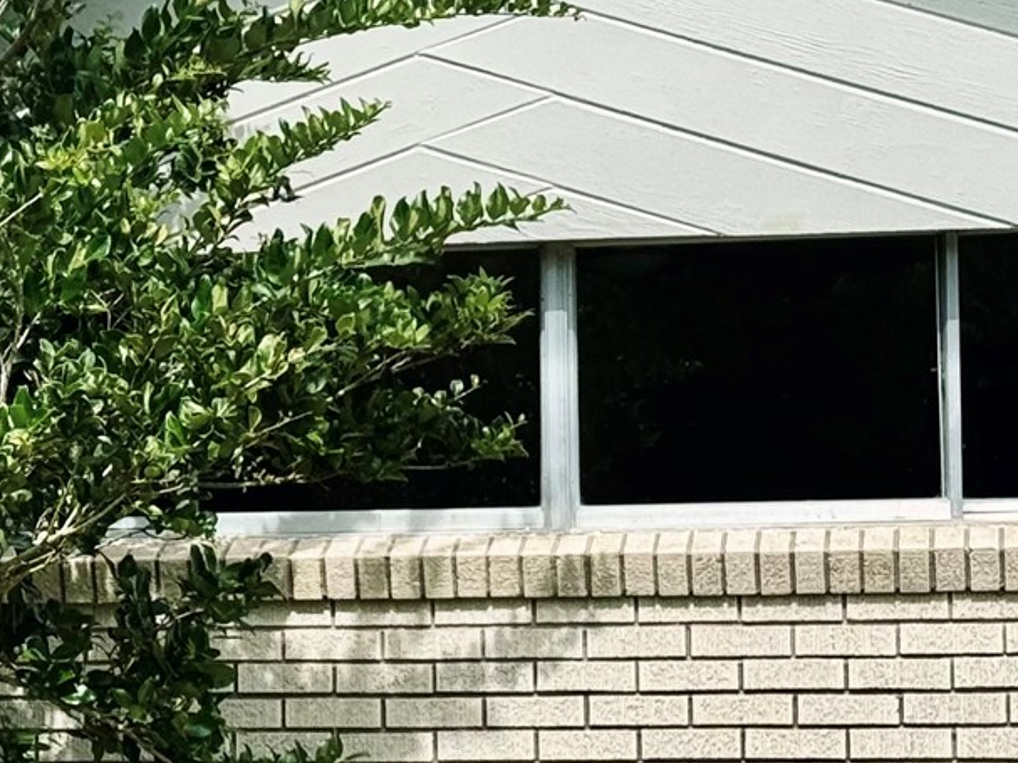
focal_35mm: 162
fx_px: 4763
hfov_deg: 12.0
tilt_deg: +2.0
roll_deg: +0.4
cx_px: -57
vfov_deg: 9.2
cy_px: 475
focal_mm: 6.76
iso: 64
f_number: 1.78
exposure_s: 1/2959
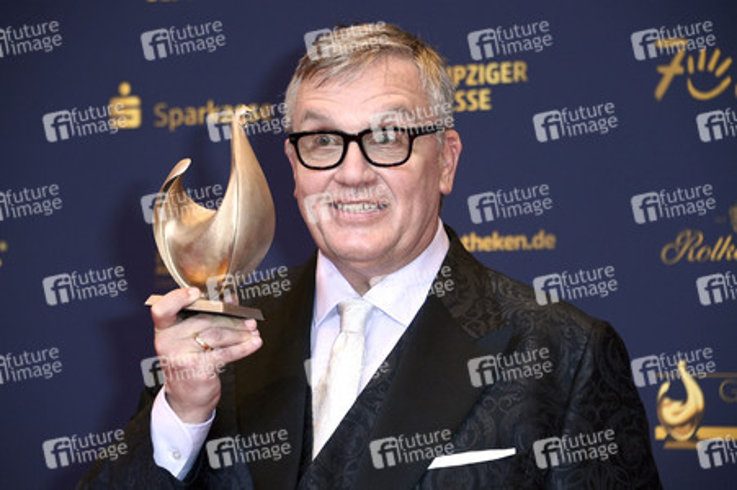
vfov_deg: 10.1
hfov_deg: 15.2
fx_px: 2762
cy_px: 245
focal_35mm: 135
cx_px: 368
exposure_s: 1/200
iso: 1000
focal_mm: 135
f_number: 5.6
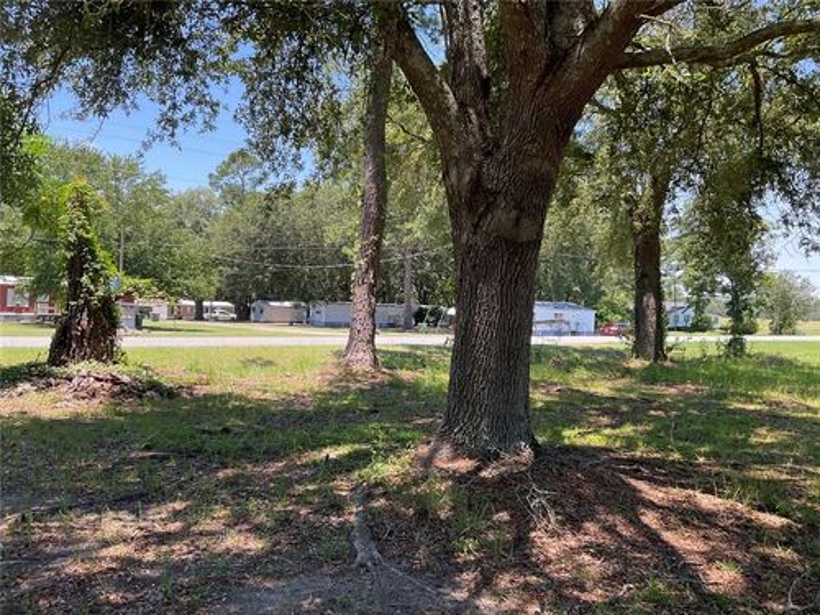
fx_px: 687
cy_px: 308
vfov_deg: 48.2
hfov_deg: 61.7
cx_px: 410
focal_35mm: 29
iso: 16
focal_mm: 3
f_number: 1.8
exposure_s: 1/331
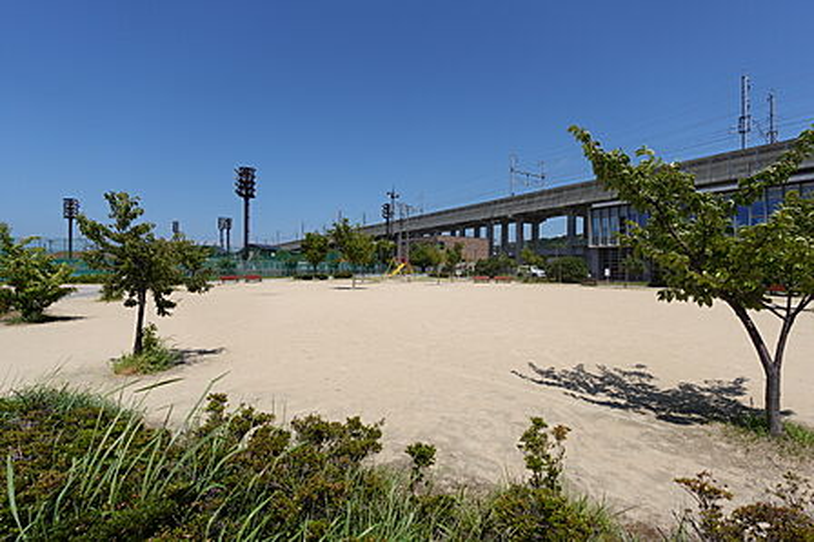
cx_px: 407
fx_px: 407
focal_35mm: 18
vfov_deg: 67.3
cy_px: 271
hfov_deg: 90.0
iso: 125
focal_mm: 6.9
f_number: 4
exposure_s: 1/200
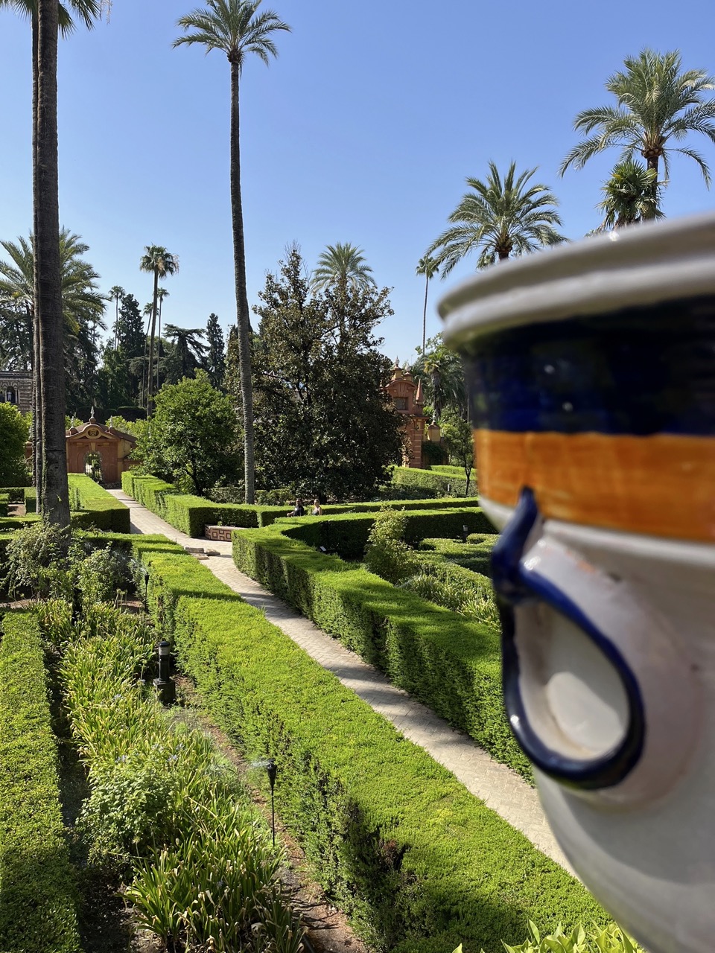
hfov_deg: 53.1
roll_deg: -0.4
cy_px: 476
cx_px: 358
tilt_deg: -4.9
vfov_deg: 67.3
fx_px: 716
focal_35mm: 26
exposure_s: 1/2463
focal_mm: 5.1
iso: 50
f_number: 1.6
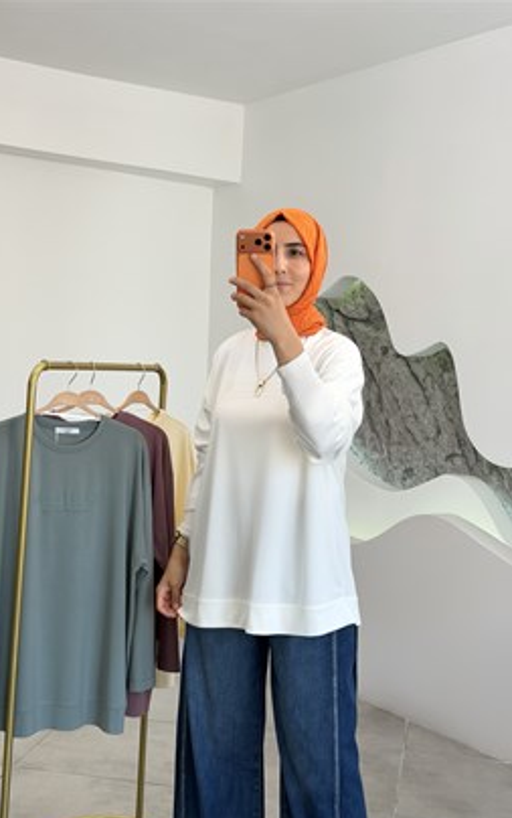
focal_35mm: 52
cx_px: 210
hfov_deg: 24.9
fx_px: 1159
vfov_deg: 38.8
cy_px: 416
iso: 50
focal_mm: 6.76
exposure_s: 1/139
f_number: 1.78
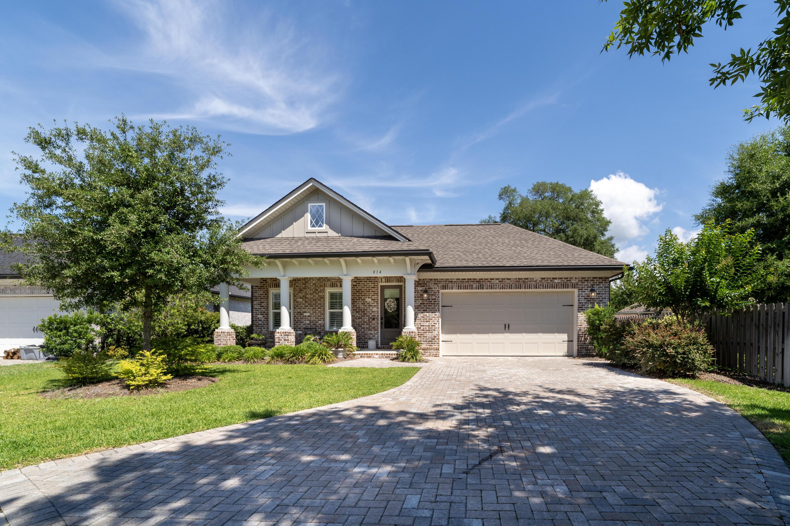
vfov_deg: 73.7
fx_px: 351
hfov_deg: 96.7
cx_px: 395
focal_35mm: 16
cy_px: 263
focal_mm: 16
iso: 100
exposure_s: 1/400
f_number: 7.1
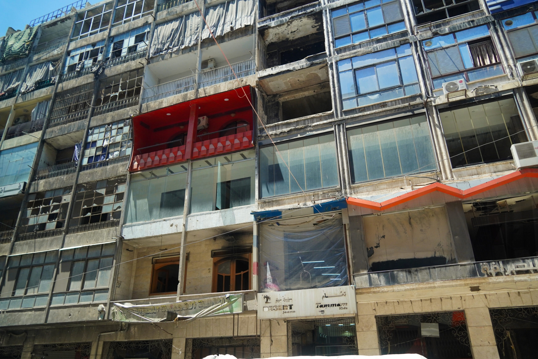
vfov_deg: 47.9
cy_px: 180
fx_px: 403
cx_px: 269
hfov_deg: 67.4
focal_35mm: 27
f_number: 4
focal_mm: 18
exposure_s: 1/160
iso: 320
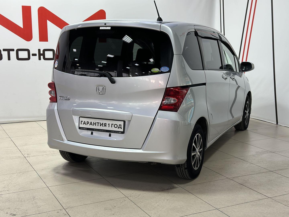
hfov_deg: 39.7
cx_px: 144
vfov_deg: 30.3
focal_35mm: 48
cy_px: 108
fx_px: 401
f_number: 1.78
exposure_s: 1/100
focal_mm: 6.86
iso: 80
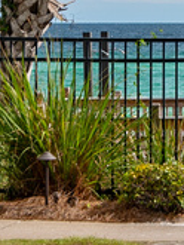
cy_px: -16
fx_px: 1387
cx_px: 341
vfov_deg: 10.0
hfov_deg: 7.4
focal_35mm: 196
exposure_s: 1/1000
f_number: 5
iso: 100
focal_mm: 28
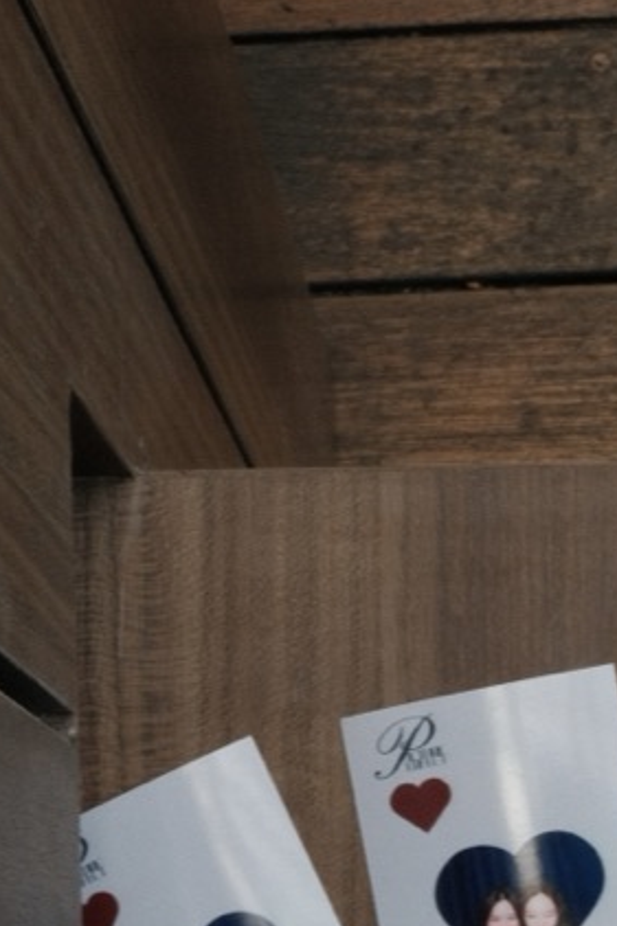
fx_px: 2779
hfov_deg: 12.6
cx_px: 541
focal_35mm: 108
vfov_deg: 18.0
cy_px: 1102
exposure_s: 1/10
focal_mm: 25.6
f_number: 22
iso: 800
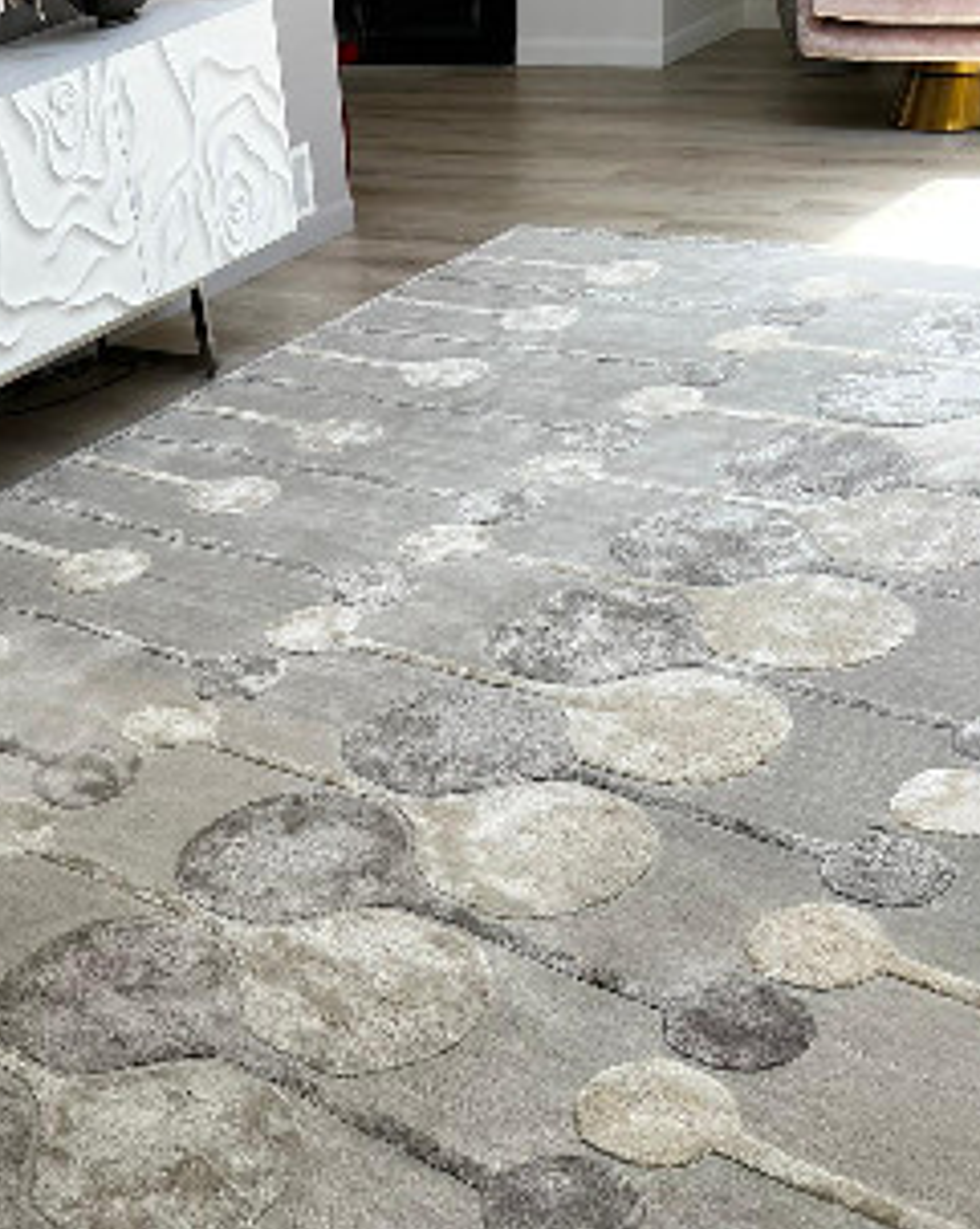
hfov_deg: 29.7
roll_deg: -2.1
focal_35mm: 50
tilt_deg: -33.7
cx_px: 228
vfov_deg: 35.9
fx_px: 1816
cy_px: 1015
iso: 32
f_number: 2.2
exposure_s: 1/33
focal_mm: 4.2
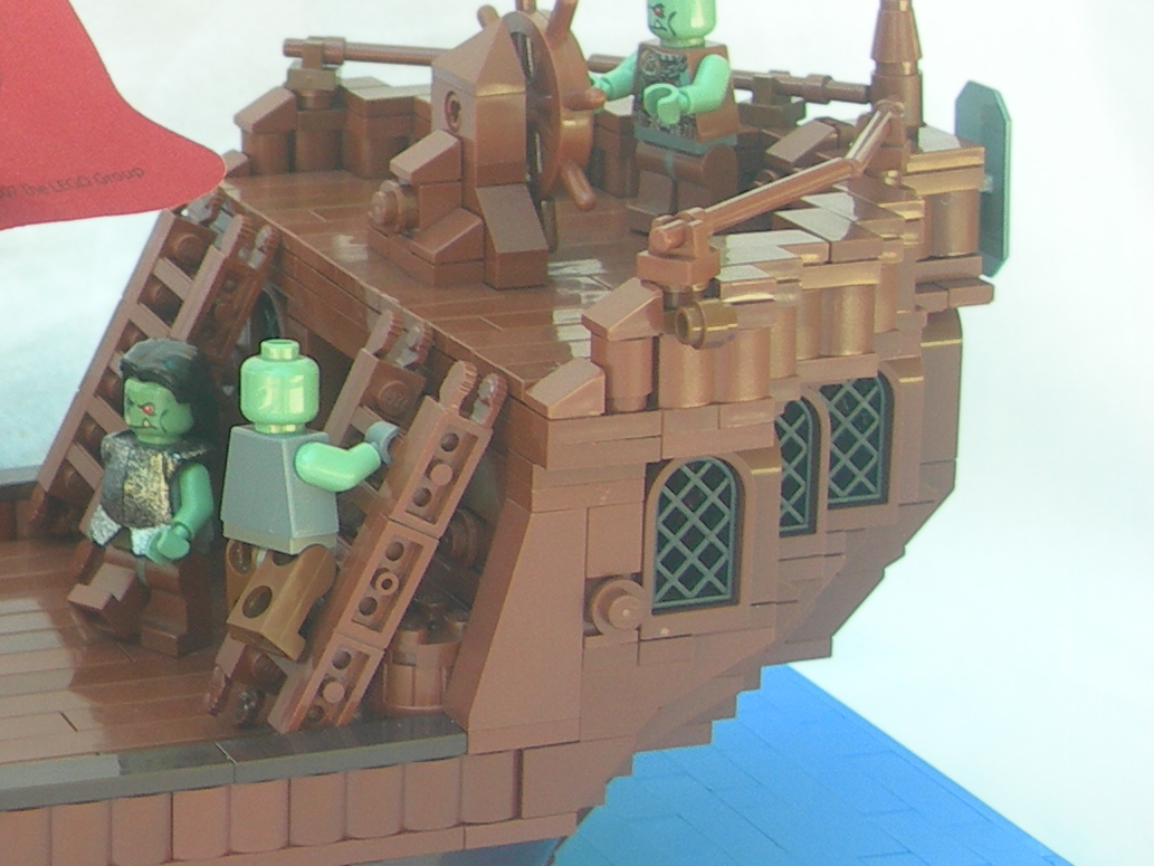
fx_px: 3768
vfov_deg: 13.0
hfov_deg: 16.0
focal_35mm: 113
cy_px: 158
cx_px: -559
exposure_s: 1/58.3
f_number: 2.8
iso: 50
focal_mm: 7.8
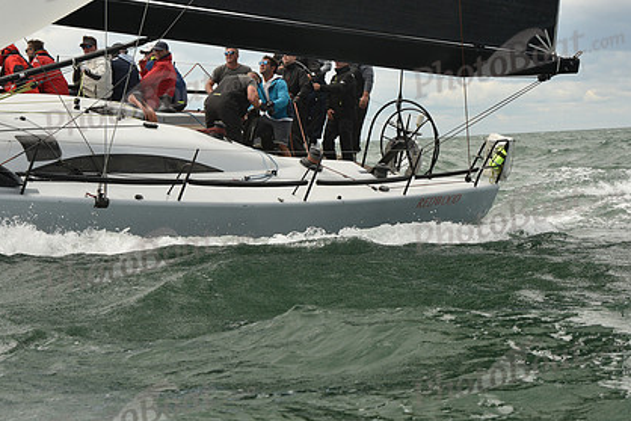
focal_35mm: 136
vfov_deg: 10.1
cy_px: 159
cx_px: 335
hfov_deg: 15.1
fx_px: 2384
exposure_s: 1/800
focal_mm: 98
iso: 320
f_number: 10
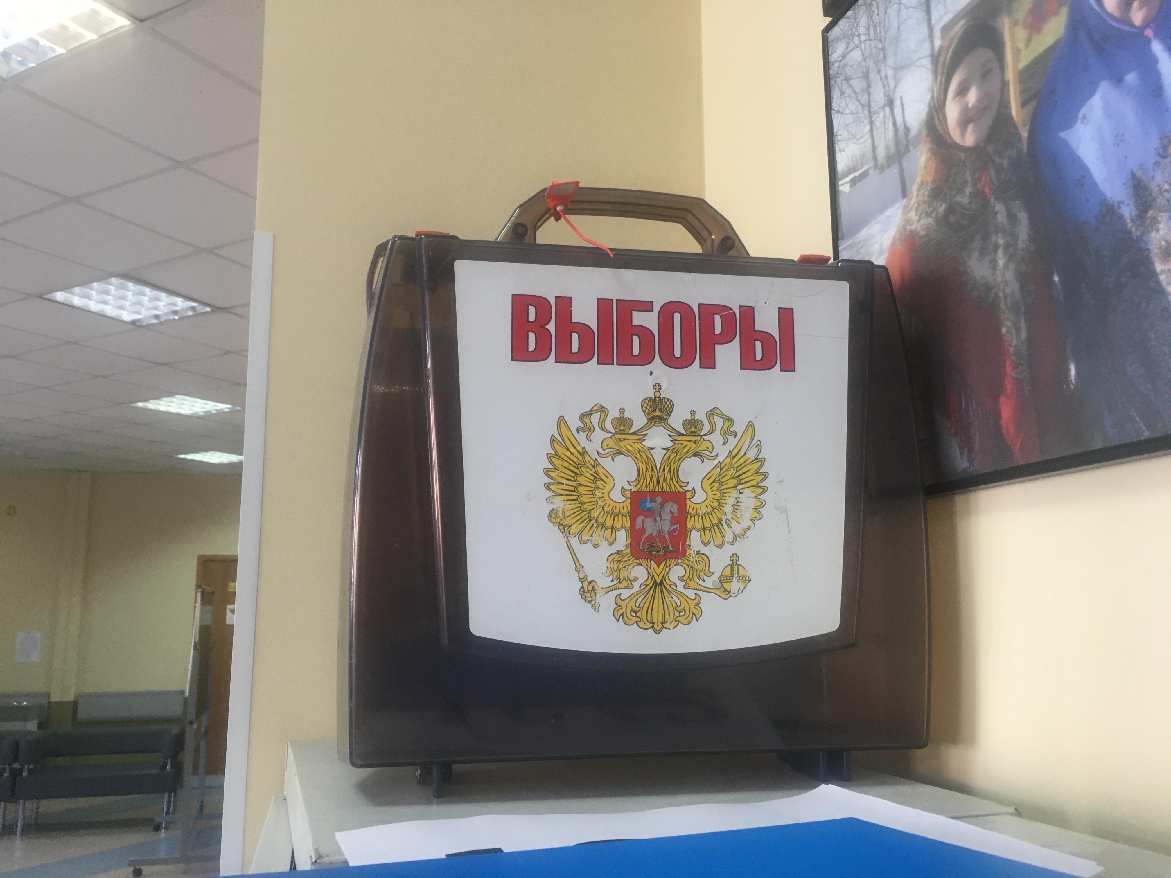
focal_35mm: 29
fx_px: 981
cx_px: 586
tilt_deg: +9.7
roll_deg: +0.4
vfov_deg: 48.2
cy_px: 439
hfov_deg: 61.7
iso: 64
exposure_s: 1/33
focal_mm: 4.15
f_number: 2.2
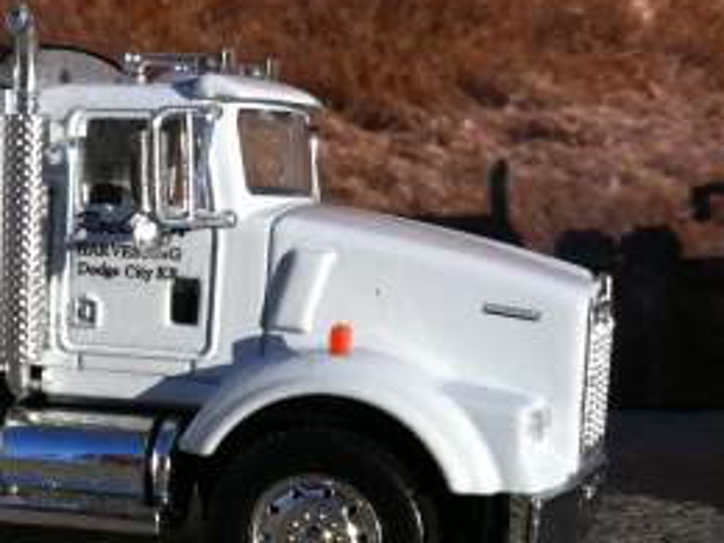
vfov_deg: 17.1
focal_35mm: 86
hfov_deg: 21.2
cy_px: 407
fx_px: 1799
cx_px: -136
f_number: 2.8
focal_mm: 3.85
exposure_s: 1/698
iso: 80
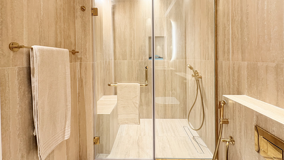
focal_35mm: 16
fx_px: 120
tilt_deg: -0.6
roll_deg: +0.8
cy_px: 59
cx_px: 140
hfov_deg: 99.4
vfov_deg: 66.0
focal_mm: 2.22
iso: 160
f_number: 2.2
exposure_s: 1/50
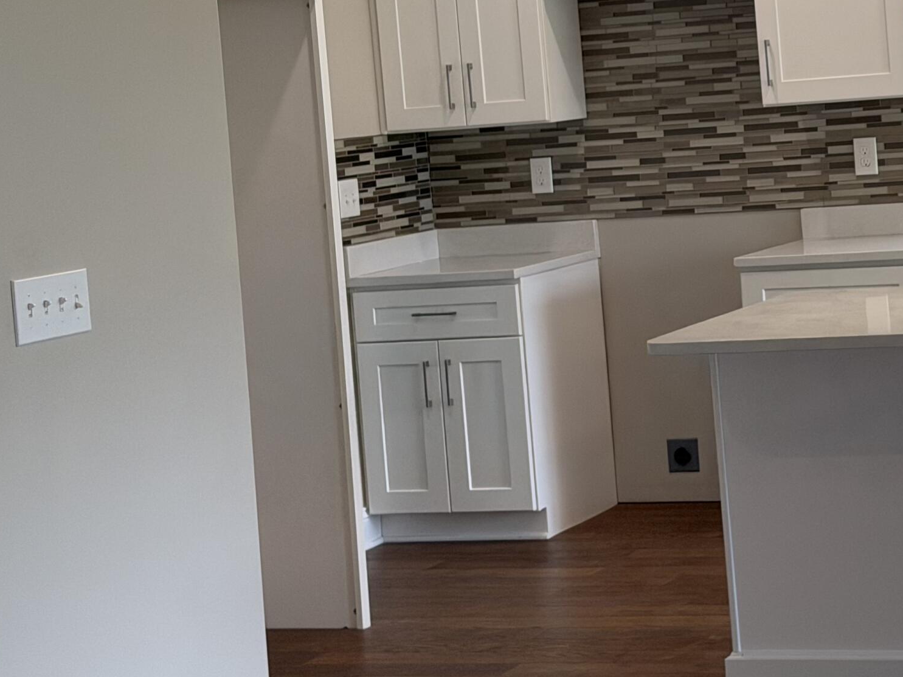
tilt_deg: -3.0
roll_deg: +4.6
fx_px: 2530
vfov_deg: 15.1
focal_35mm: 97
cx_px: 866
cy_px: 126
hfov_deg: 19.7
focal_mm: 6.76
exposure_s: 1/163
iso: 80
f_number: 1.78
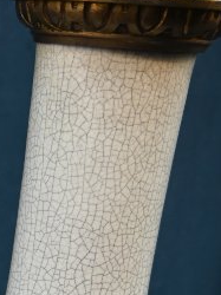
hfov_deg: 10.2
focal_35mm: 135
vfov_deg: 12.8
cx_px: -201
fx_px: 1152
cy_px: 579
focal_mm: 19.5
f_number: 3.5
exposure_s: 1/250
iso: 400
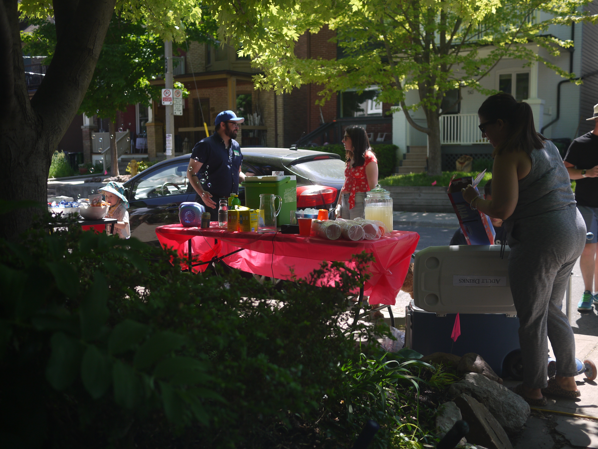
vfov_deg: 36.0
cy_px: 224
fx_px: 691
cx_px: 299
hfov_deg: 46.8
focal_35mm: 40
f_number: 2
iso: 100
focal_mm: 20
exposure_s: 1/1300
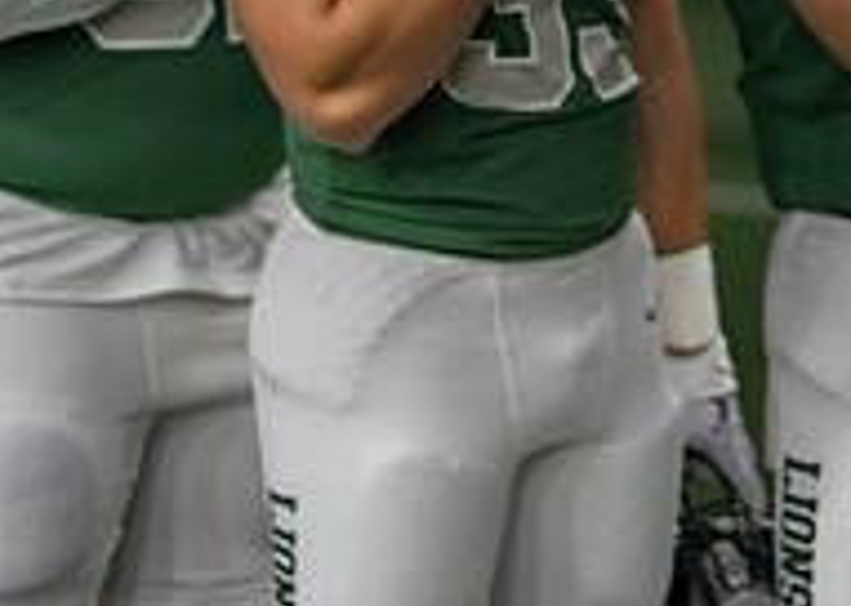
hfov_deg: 12.4
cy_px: -290
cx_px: 1002
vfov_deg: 8.8
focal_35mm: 159
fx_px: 3839
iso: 160
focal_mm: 50
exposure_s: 1/500
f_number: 1.2
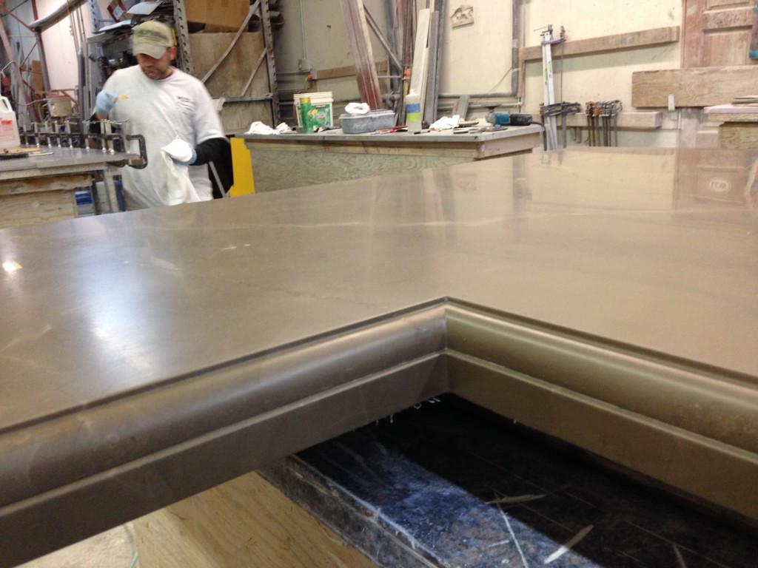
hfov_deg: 55.4
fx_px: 723
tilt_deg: -13.5
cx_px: 379
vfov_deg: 42.9
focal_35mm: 33
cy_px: 284
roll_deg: +2.8
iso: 160
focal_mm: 4.12
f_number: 2.4
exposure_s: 1/20
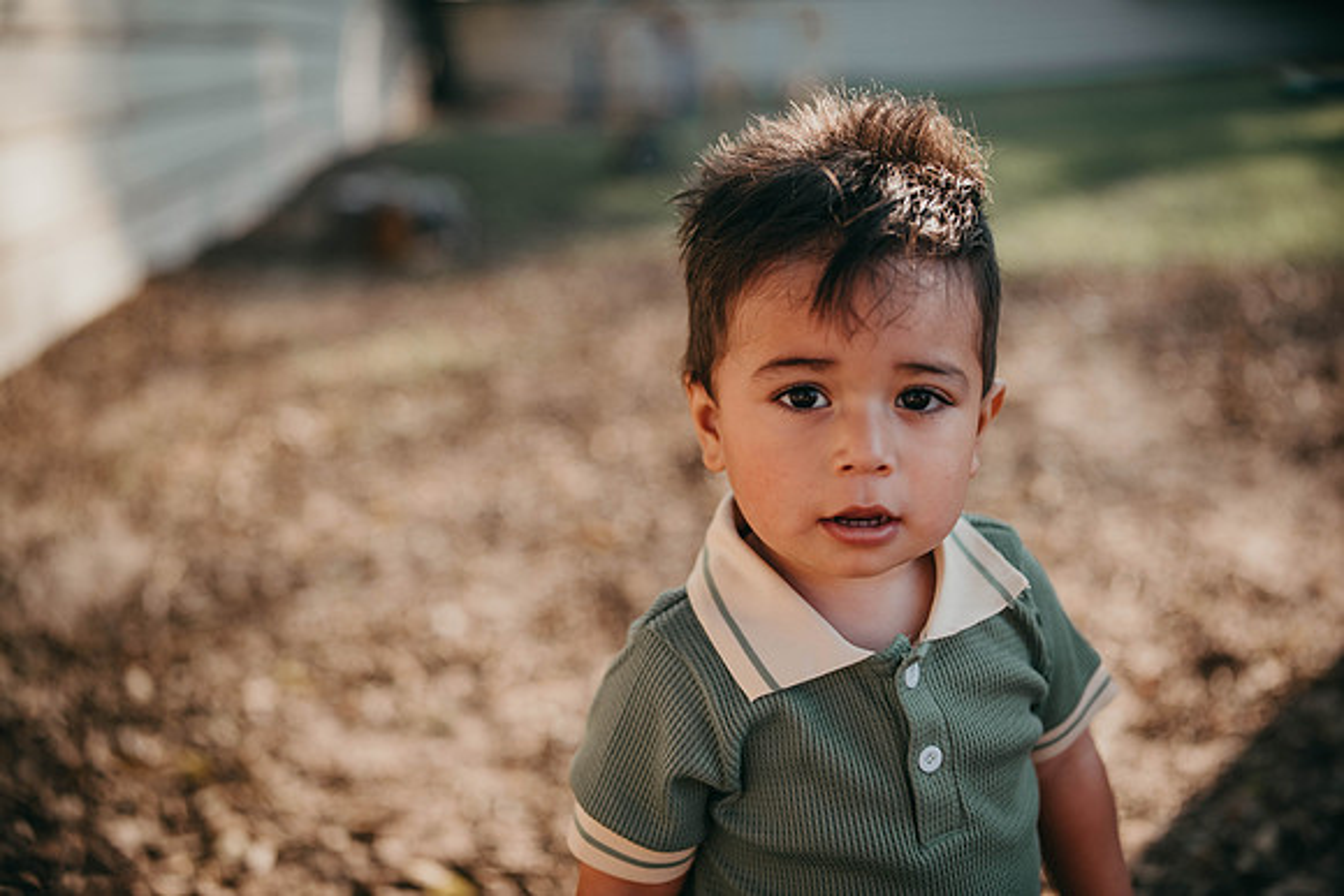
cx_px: 672
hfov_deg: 54.4
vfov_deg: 37.9
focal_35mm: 35
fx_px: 1307
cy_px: 448
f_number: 1.6
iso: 64
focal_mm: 35
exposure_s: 1/1600
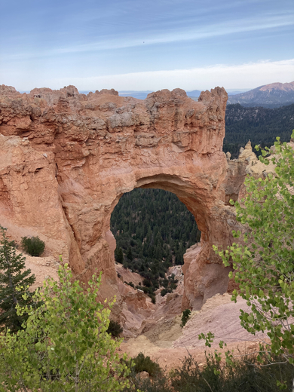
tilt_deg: -17.3
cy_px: 196
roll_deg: +0.2
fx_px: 317
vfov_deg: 63.4
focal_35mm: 28
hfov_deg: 49.7
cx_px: 147
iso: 20
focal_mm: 3.99
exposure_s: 1/1156
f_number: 1.8
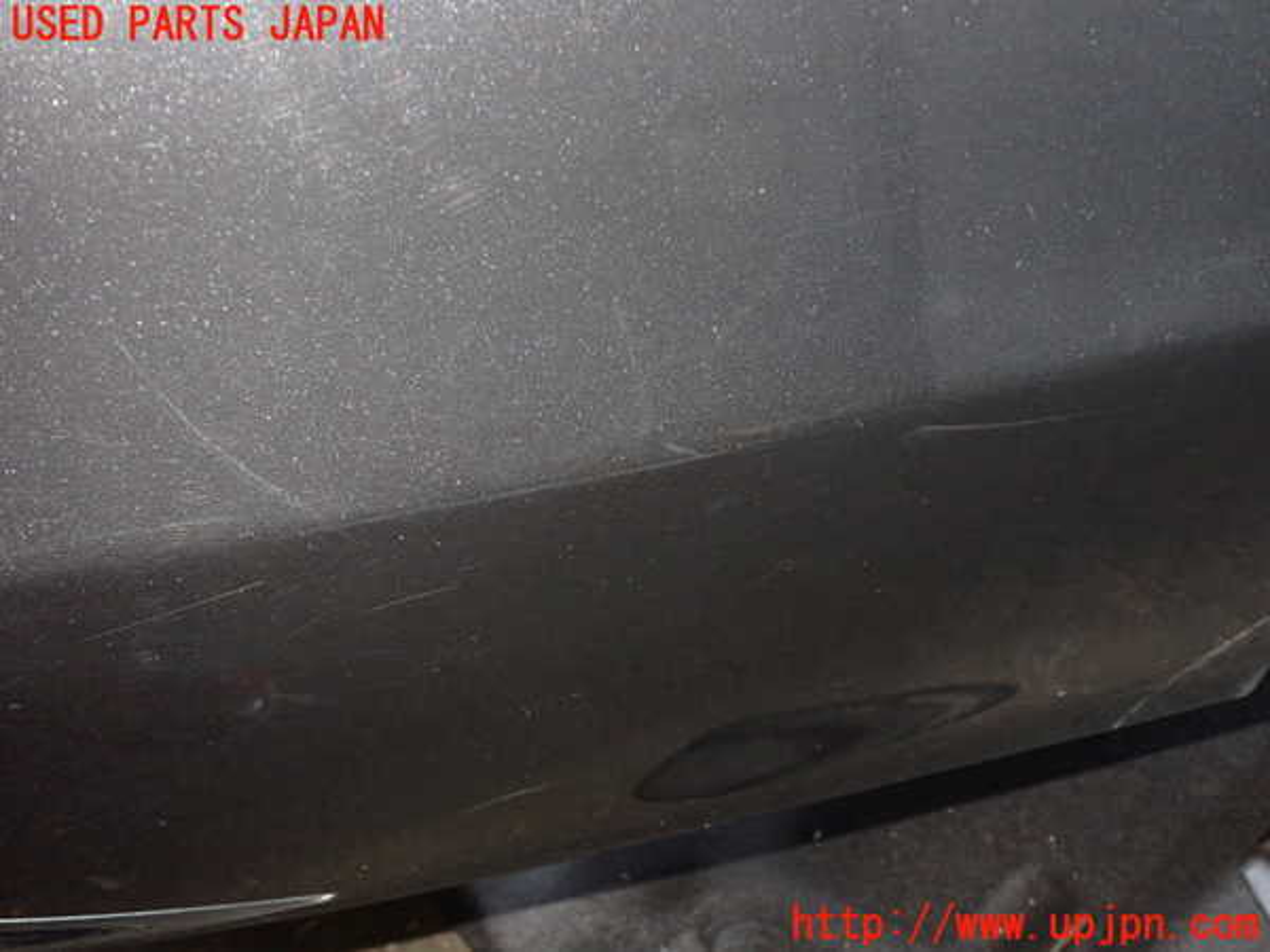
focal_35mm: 32
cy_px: 476
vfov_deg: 44.2
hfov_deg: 56.8
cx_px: 635
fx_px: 1174
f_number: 7.1
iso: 800
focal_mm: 5.79
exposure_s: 1/30
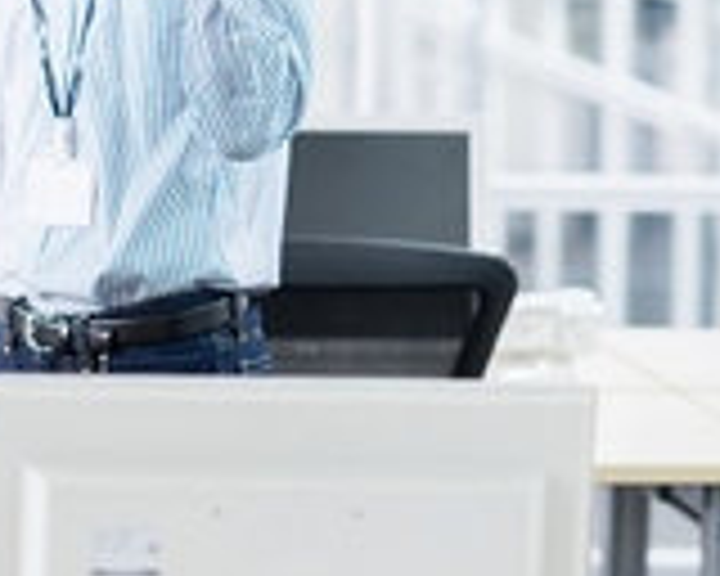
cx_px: -356
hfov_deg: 7.9
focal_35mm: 240
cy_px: -63
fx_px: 5114
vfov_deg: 6.4
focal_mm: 85
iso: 500
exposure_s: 1/160
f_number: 2.8
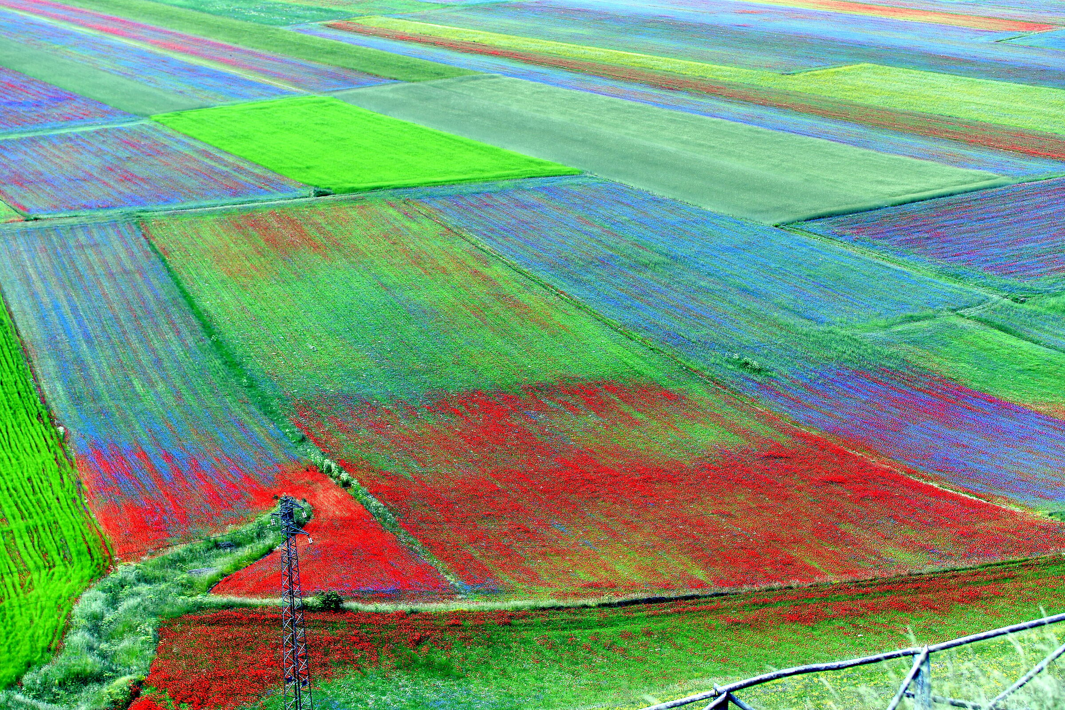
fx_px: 2440
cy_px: 355
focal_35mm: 82
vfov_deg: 16.6
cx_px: 532
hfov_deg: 24.6
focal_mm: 55
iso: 100
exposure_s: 1/250
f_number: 3.5
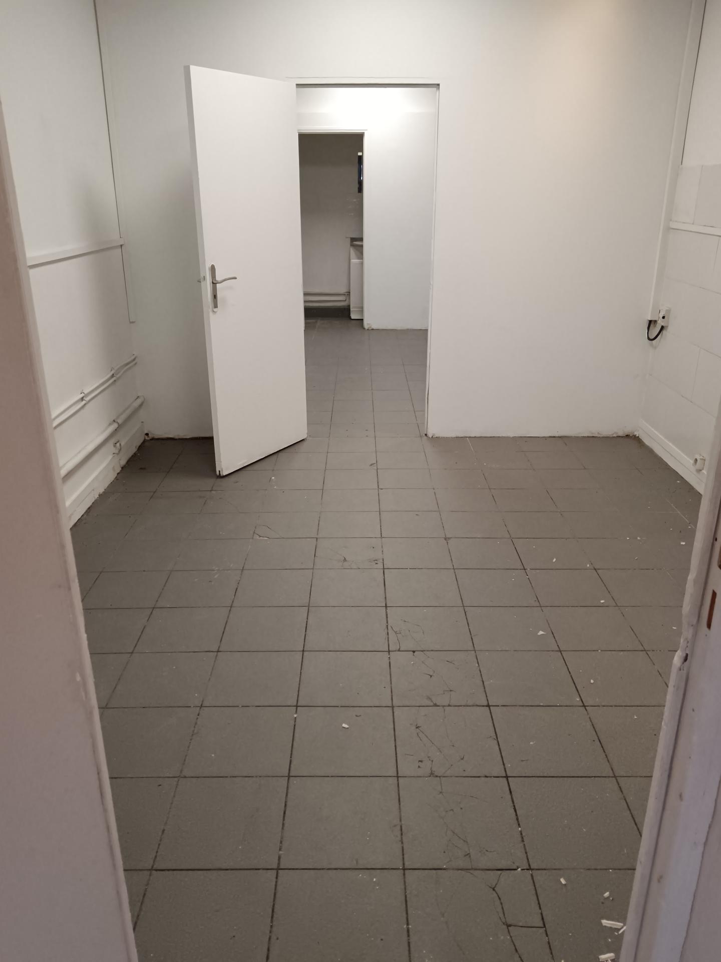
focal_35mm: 27
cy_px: 481
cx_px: 360
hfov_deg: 51.4
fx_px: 750
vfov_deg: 65.3
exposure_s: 1/100
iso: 1164
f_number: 1.9
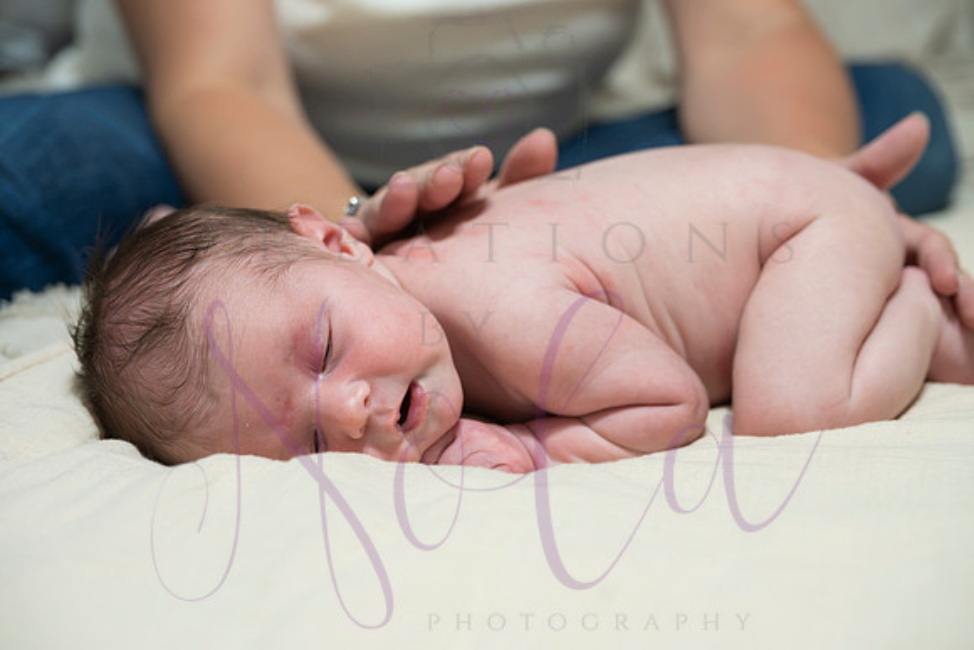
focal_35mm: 66
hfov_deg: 30.6
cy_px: 317
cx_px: 475
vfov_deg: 20.7
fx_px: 1778
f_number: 4
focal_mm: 63
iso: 3200
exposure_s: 1/320
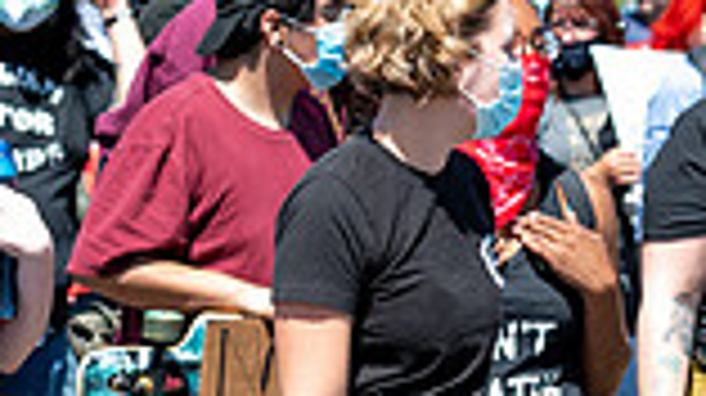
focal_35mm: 279
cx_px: 360
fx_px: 5219
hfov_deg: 7.7
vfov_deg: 4.3
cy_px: 306
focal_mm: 70
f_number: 4.5
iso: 100
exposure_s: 1/320
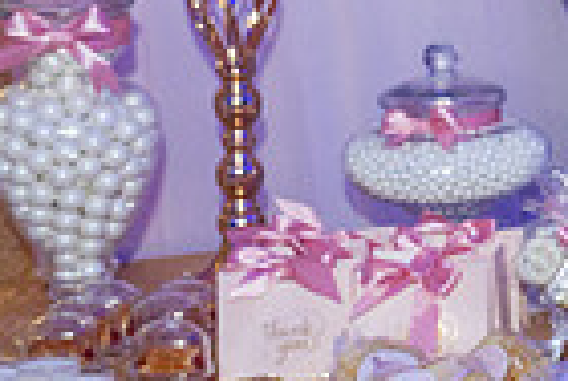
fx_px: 2482
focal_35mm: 157
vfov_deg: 8.8
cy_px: 83
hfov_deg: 11.6
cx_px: 1164
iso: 1000
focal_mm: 38
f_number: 4.5
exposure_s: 1/125
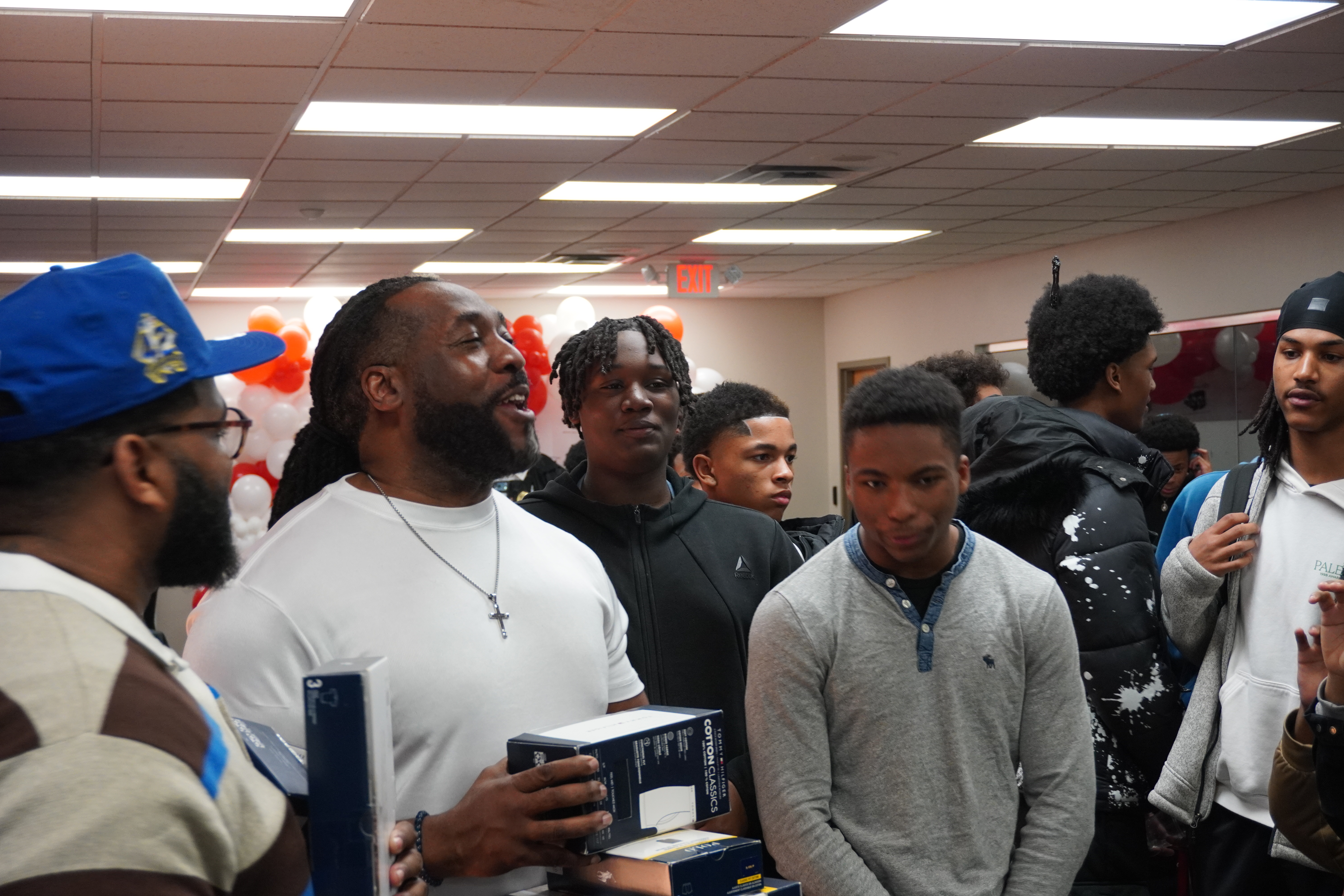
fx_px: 2072
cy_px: 448
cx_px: 672
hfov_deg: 35.9
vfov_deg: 24.4
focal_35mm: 56
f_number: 5.6
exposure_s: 1/60
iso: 1250
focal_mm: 37
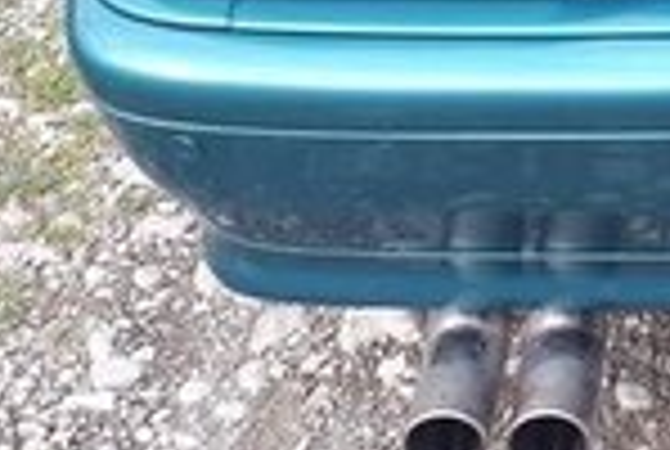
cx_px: 1025
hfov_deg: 15.2
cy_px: -574
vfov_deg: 9.9
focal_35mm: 124
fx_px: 2312
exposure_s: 1/115
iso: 40
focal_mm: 3.6
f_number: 1.9
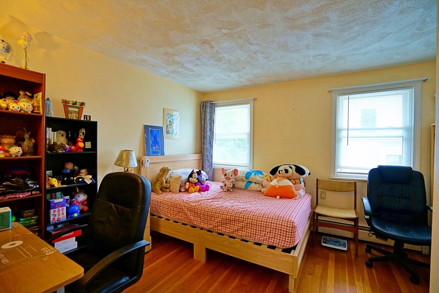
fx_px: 195
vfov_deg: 73.8
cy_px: 146
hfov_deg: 96.7
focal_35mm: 16
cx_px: 220
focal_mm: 16
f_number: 5.6
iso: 1600
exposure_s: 1/80
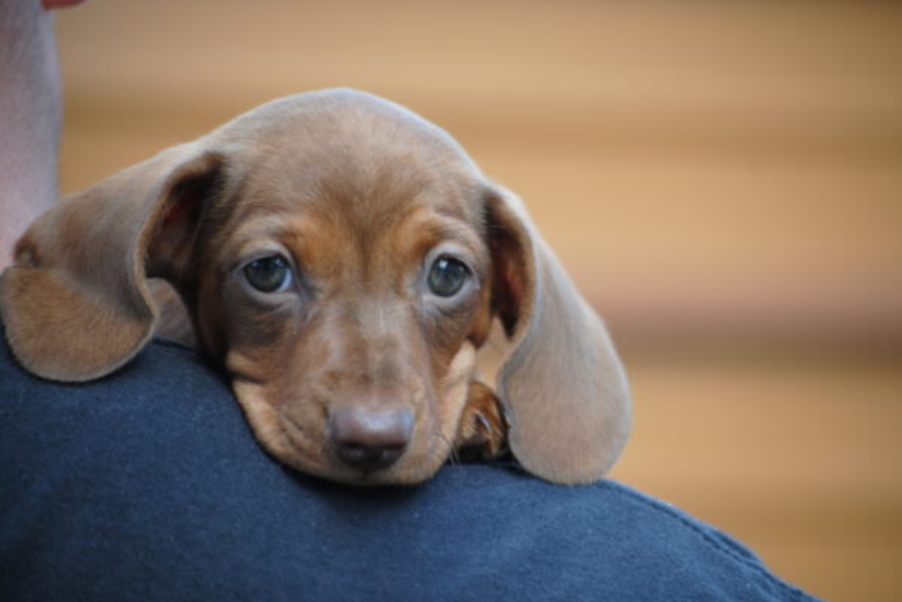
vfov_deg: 9.1
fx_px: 3783
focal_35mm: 151
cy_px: 299
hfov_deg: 13.6
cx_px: 452
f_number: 4.5
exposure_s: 1/200
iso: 200
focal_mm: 100
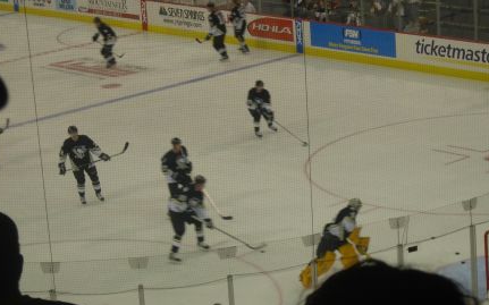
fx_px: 1852
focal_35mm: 139
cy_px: 193
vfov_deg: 9.4
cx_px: 275
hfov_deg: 15.0
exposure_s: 1/58.6
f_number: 4.9
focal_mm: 23.4
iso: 79
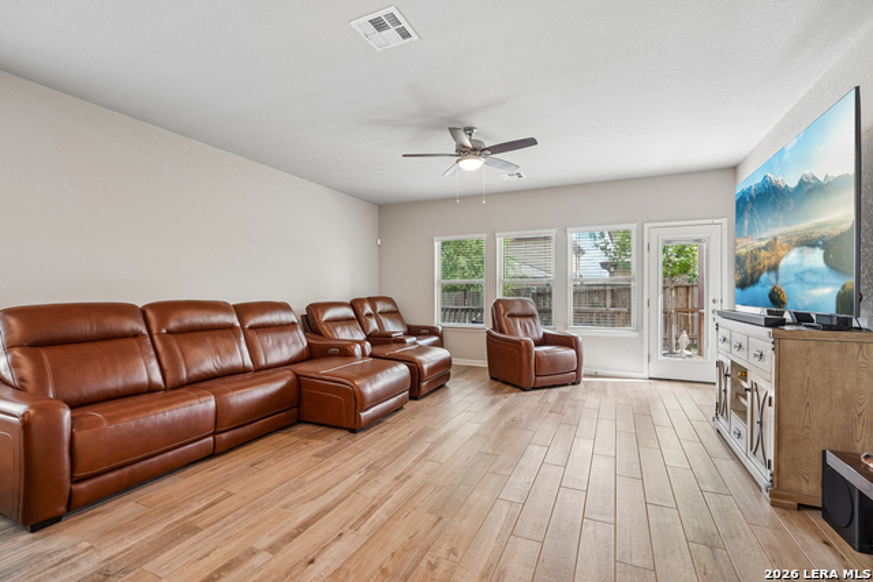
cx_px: 436
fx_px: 388
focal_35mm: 16
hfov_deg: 96.7
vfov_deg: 73.8
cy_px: 291
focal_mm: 16
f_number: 8
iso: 400
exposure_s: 1/15
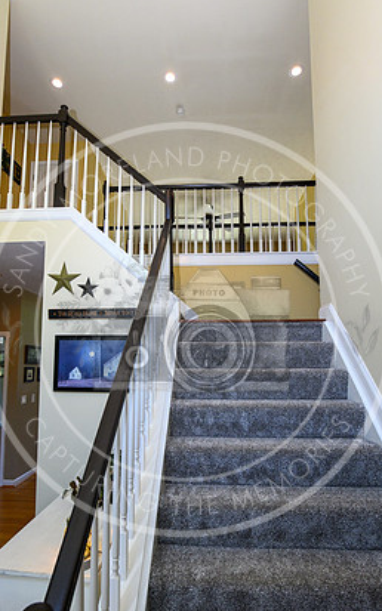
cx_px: 187
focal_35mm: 20
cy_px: 330
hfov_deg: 59.6
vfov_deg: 84.9
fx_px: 333
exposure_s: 1/320
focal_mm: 18
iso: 1600
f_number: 5.6
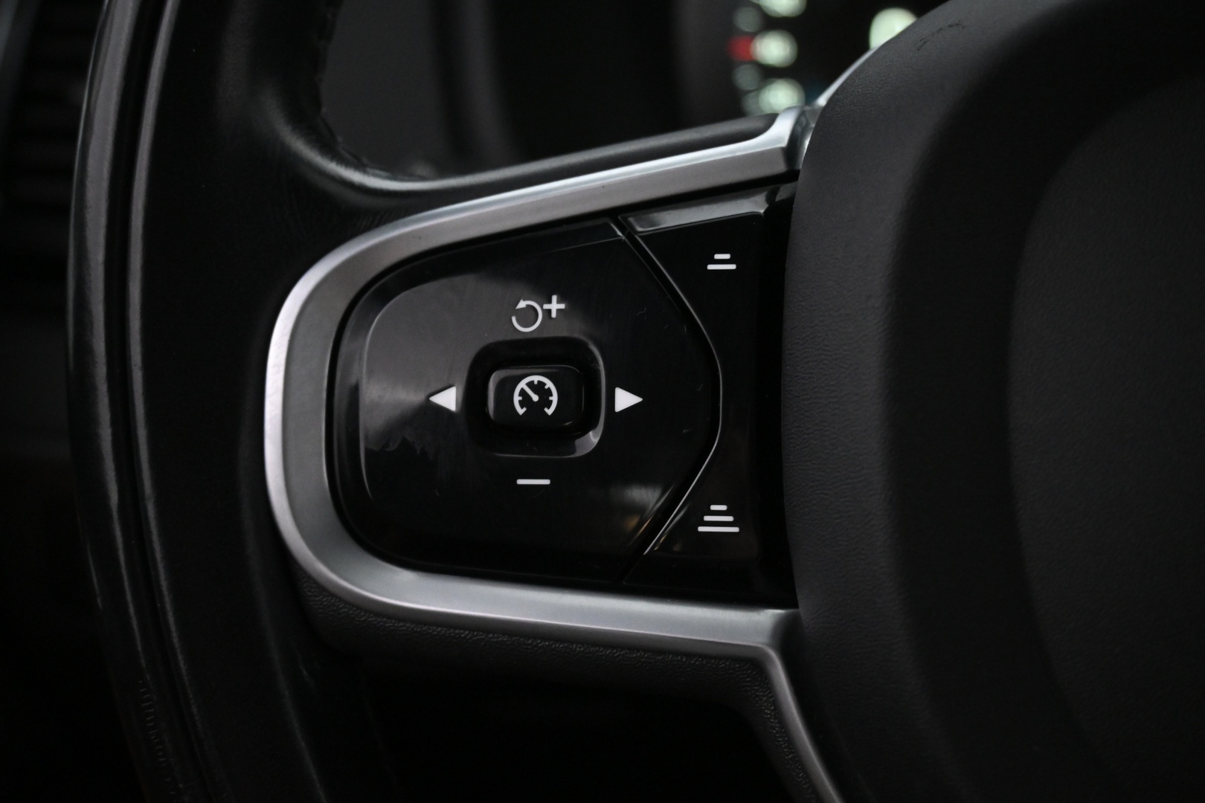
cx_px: 602
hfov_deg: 43.6
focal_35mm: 45
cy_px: 402
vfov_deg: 29.9
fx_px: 1506
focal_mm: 30
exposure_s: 1/50
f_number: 4.8
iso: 3600
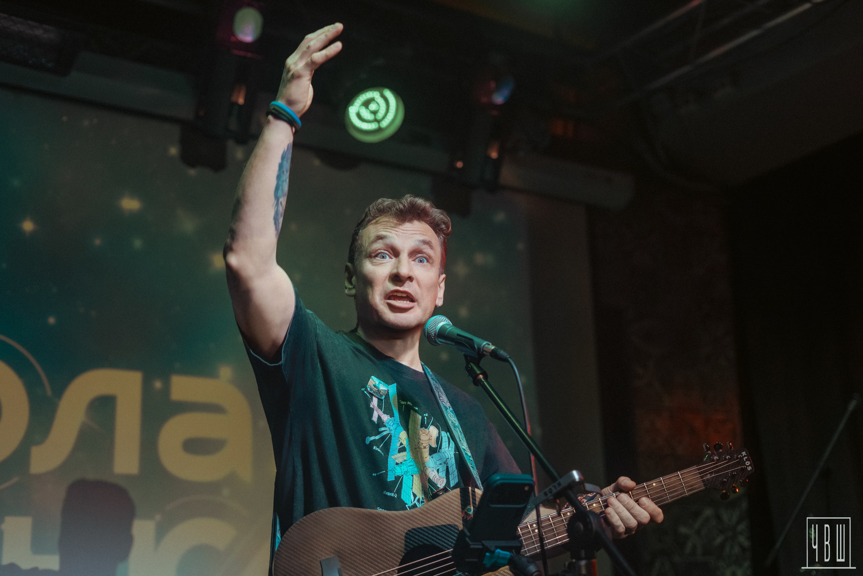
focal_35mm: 50
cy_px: 288
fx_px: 1199
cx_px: 432
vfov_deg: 27.0
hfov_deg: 39.6
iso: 400
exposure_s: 1/200
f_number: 2.2
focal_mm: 50
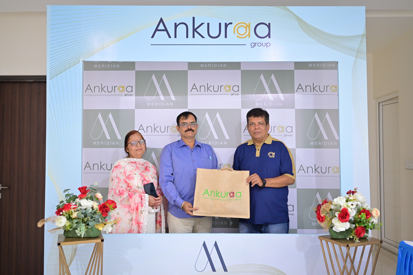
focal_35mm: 35
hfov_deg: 54.5
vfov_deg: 37.8
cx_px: 206
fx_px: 401
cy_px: 138
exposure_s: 1/125
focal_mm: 35
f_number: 1.8
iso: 2000
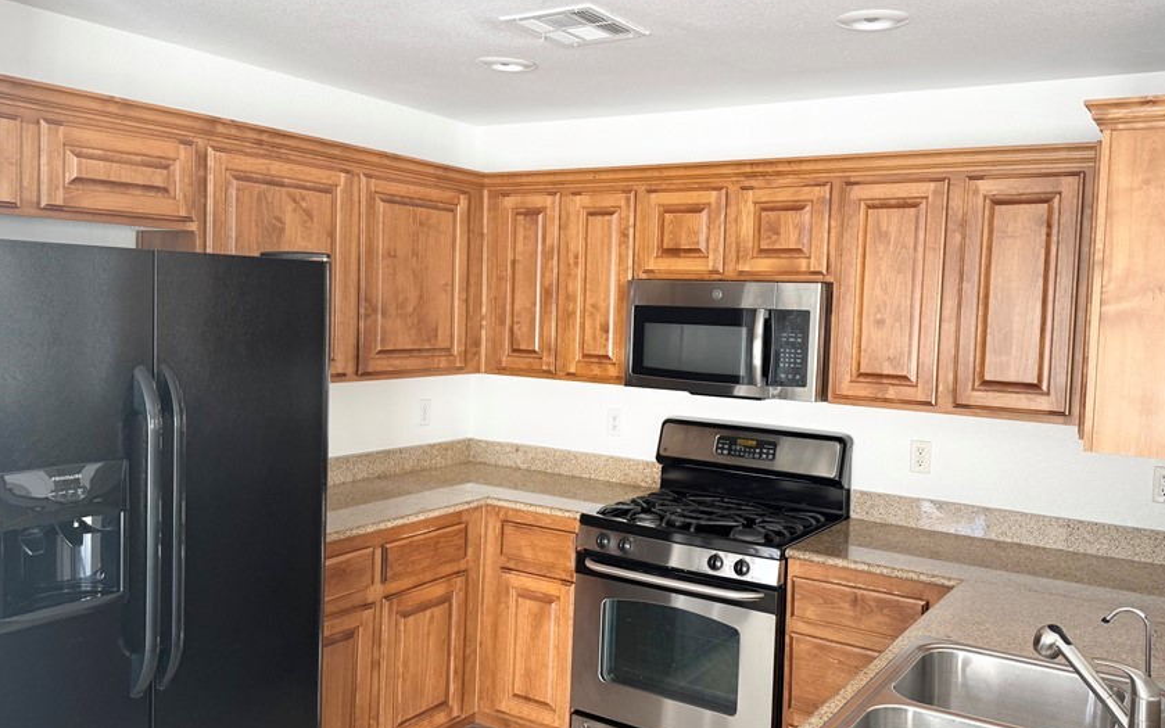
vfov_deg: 40.6
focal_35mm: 31
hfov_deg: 61.2
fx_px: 984
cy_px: 359
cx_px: 620
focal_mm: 6.76
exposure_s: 1/121
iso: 125
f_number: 1.78
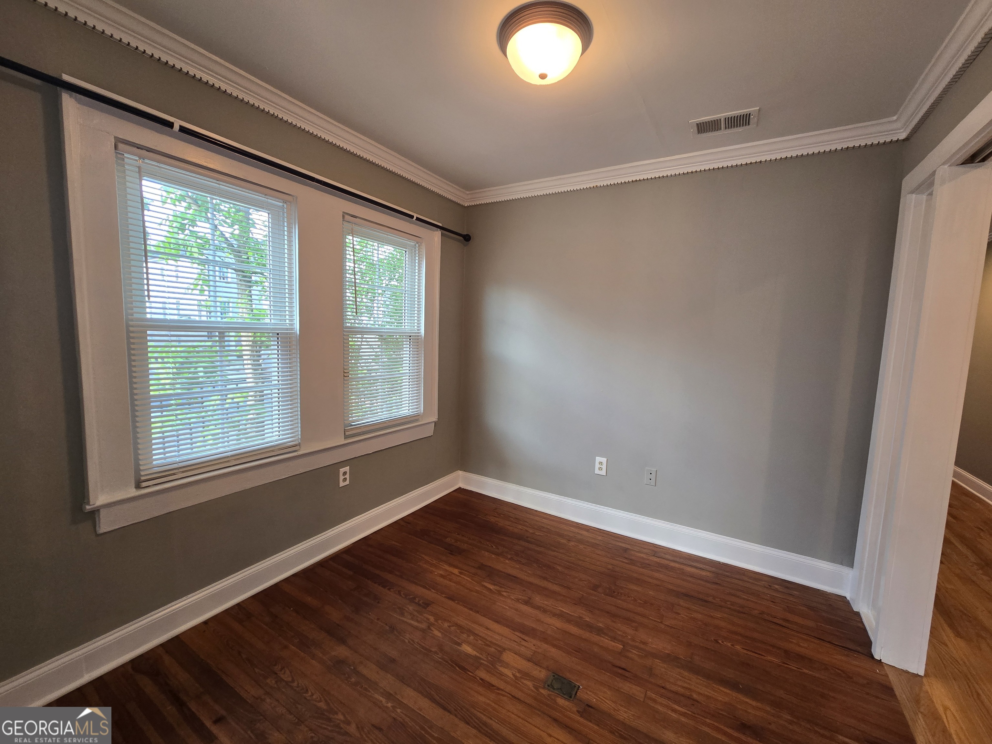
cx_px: 496
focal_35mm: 13
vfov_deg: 89.9
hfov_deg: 106.2
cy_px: 372
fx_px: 373
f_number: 2.2
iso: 100
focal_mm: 2.2
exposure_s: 1/60
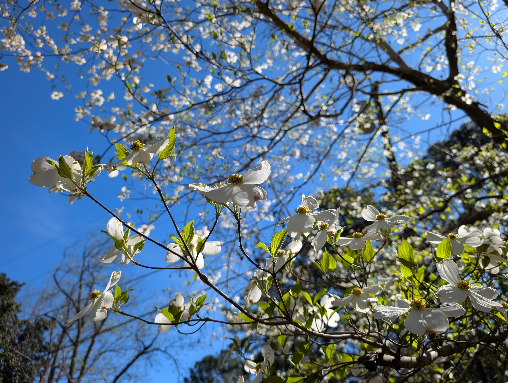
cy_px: 192
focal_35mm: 24
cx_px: 254
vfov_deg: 56.9
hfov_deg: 71.5
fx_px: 353
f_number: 1.68
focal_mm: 6.9
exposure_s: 1/840
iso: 20
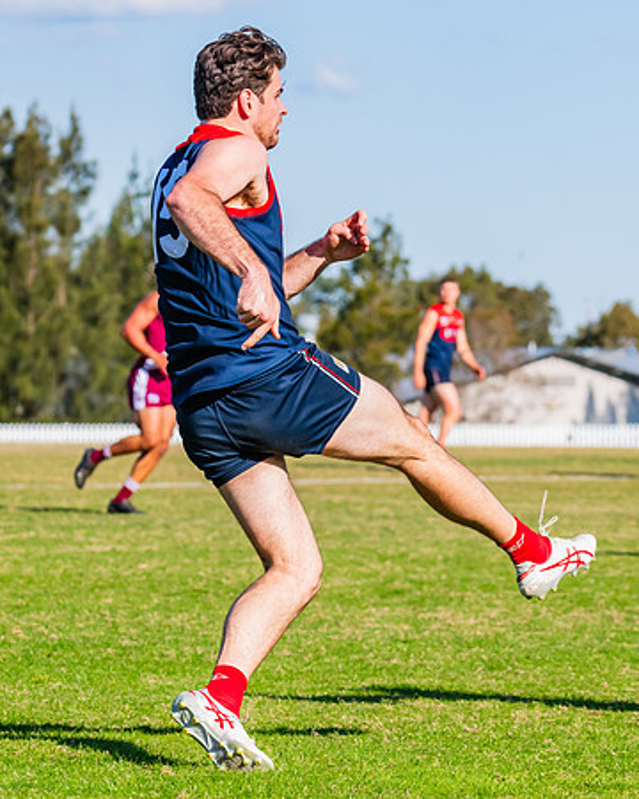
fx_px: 5951
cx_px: 369
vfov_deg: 7.7
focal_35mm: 252
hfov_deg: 6.1
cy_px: 406
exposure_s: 1/1600
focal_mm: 170
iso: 800
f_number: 10
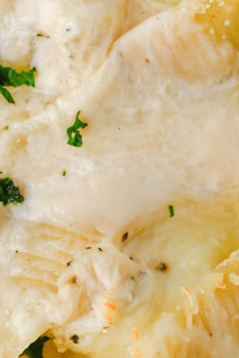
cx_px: -319
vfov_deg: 6.4
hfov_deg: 4.2
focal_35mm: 324
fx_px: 3229
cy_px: 124
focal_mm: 50
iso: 200
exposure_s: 1/160
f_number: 4
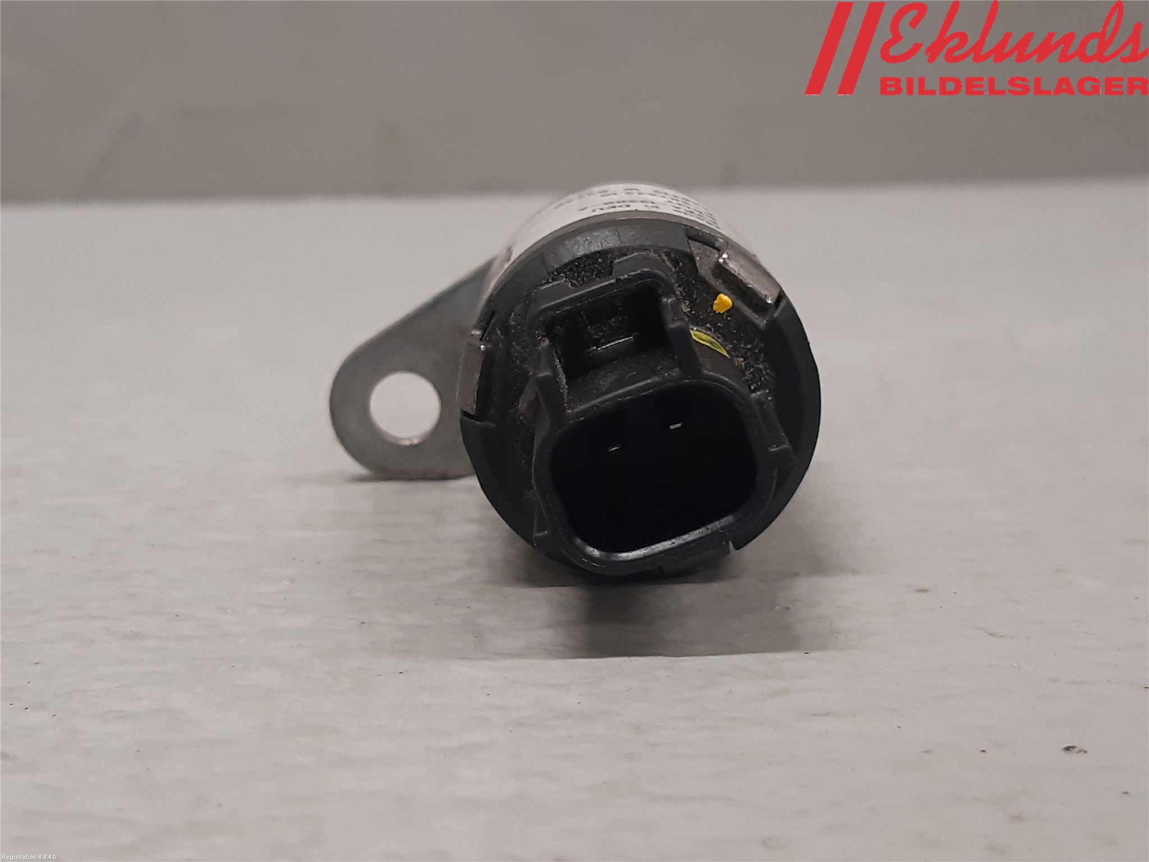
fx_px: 863
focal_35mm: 26
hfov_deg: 67.3
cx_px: 574
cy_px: 431
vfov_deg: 53.1
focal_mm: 3.93
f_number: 1.7
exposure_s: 1/50
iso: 125
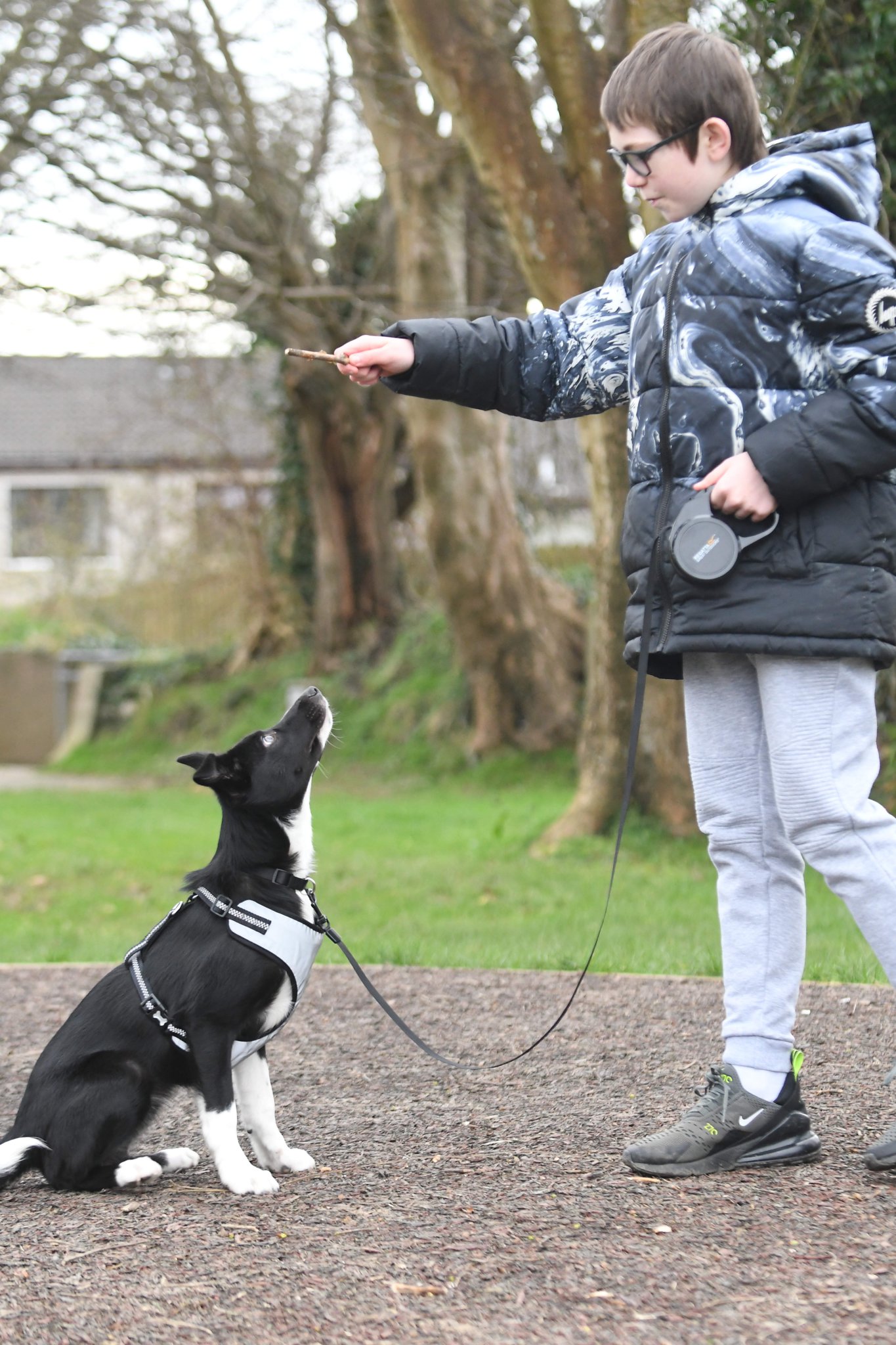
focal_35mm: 105
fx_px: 3920
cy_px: 672
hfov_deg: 13.0
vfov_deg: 19.5
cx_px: 448
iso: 2000
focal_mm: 70
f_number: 4.5
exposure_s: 1/500
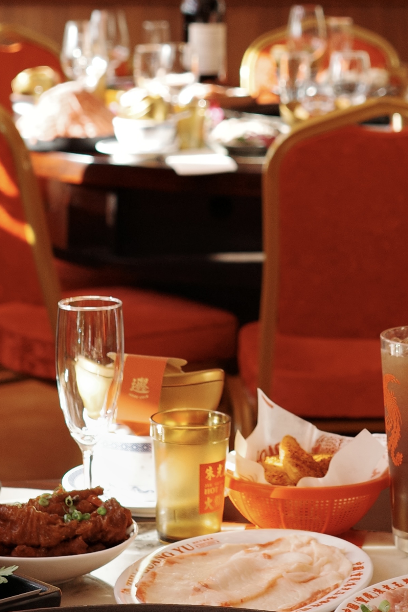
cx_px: 308
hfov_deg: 10.6
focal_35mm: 129
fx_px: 2193
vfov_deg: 15.7
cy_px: 76
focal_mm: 26
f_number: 2.8
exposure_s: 1/200
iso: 200
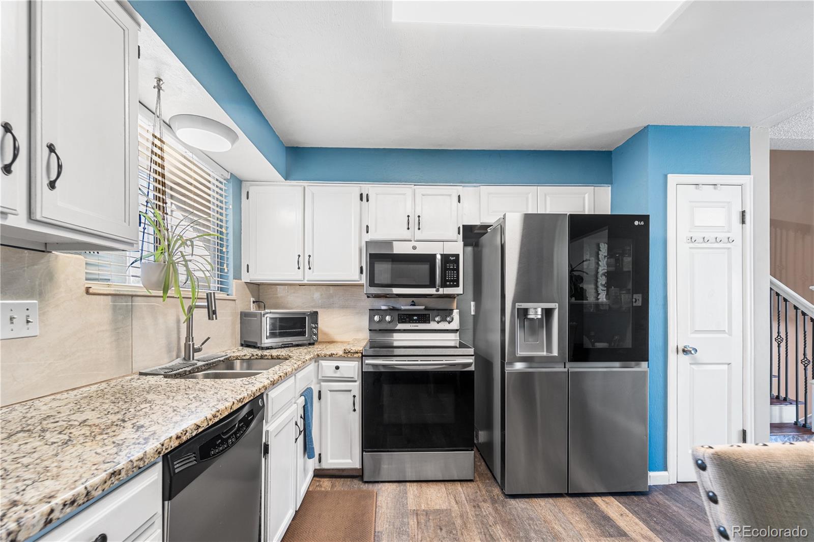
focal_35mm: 14
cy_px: 271
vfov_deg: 81.2
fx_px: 316
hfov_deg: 104.3
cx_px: 407
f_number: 7.1
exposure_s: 1/5
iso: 640
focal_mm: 14
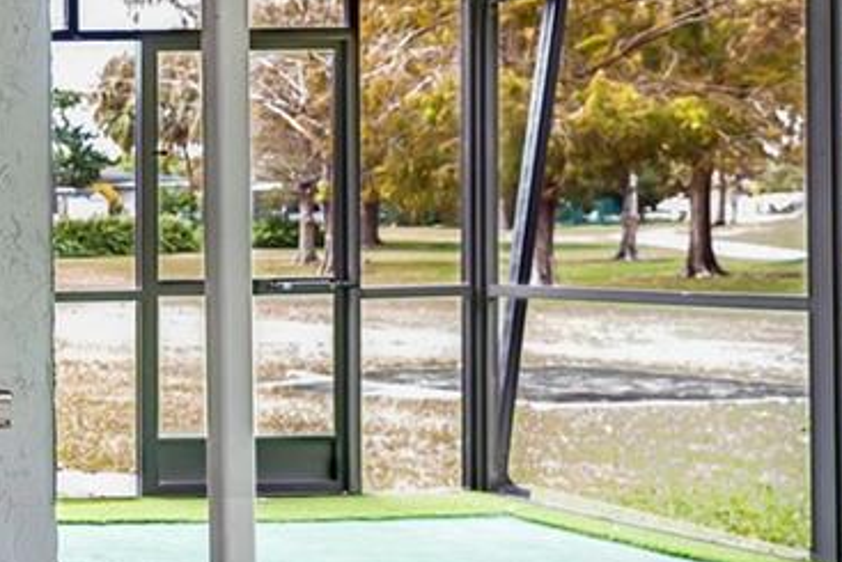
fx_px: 1427
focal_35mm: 61
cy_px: 223
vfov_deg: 22.2
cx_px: -665
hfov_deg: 21.6
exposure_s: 1/60
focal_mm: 14
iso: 400
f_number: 4
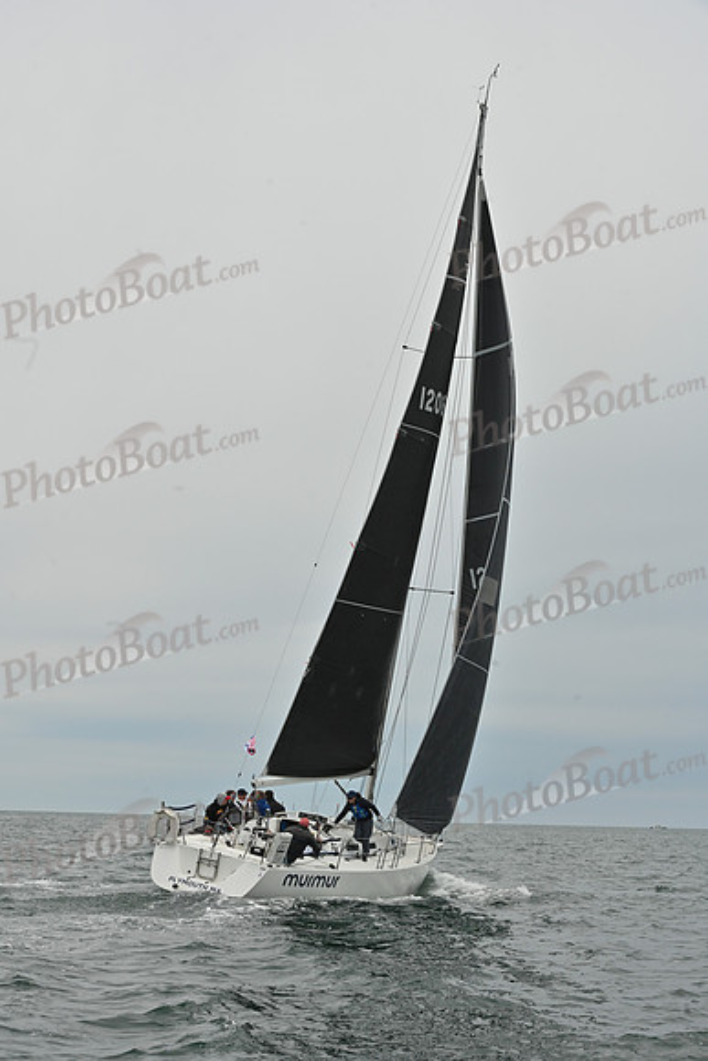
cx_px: 354
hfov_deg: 19.5
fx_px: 2064
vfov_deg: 28.8
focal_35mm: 70
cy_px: 530
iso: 320
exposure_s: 1/1000
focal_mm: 70
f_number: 10
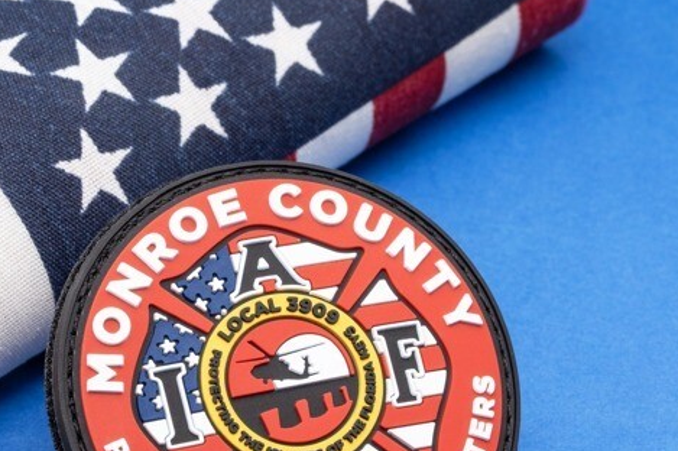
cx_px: 226
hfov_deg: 11.5
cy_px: 314
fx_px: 3350
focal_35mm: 178
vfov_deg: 7.7
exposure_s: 1/10
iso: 160
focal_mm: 90
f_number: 13
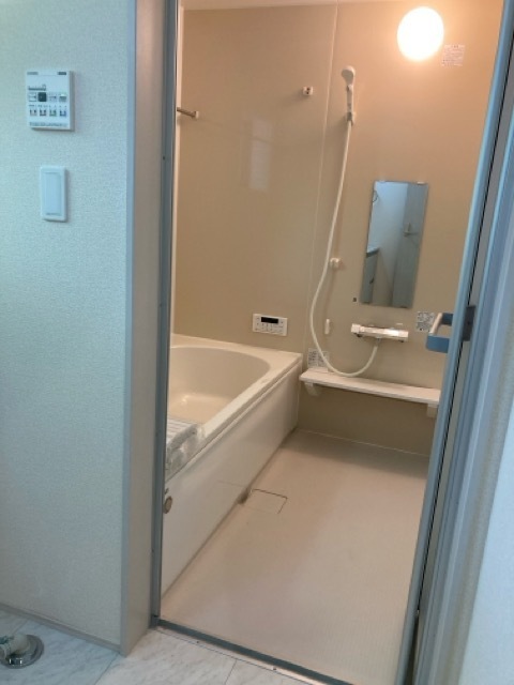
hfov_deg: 49.7
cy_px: 342
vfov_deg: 63.4
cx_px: 257
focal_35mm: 28
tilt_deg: -13.4
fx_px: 554
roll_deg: -2.8
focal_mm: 3.99
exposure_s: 1/50
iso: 80
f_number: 1.8
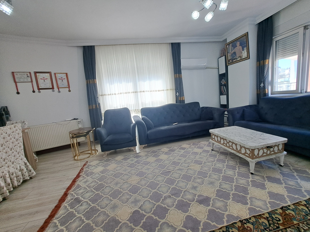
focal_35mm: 13
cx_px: 155
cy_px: 116
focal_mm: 1.74
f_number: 2.2
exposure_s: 1/100
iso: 50
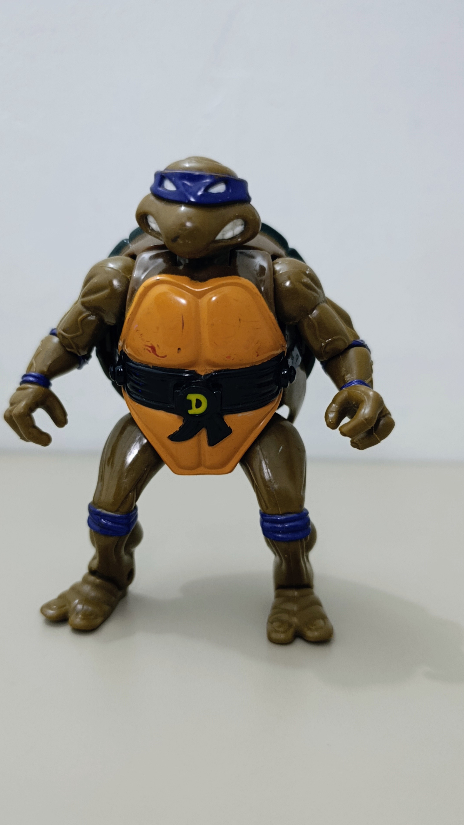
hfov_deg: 42.8
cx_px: 200
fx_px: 591
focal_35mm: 27
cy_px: 423
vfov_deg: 69.8
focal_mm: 6.11
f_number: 1.65
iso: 1306
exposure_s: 1/33.3
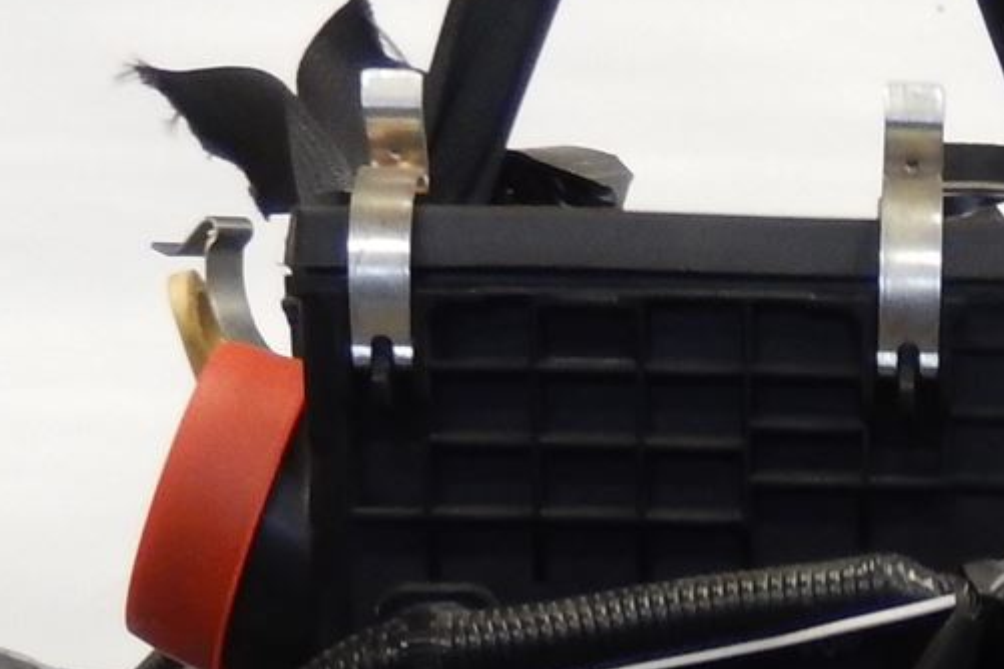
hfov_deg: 14.9
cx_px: 972
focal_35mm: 136
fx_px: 3793
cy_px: 1350
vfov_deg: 9.4
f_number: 3.8
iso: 400
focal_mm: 5.7
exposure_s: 1/20
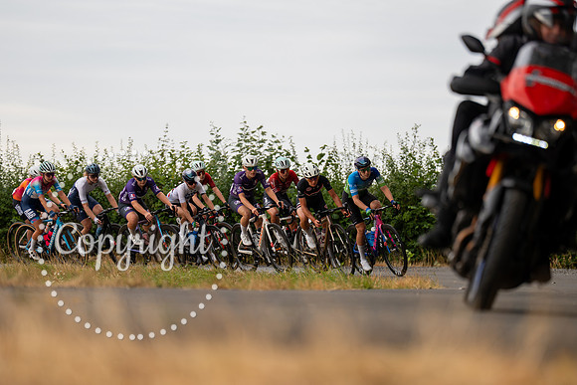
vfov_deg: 5.8
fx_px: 3774
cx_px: 286
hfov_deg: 8.7
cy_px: 227
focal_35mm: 235
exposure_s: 1/1000
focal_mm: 200
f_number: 2.8
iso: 400
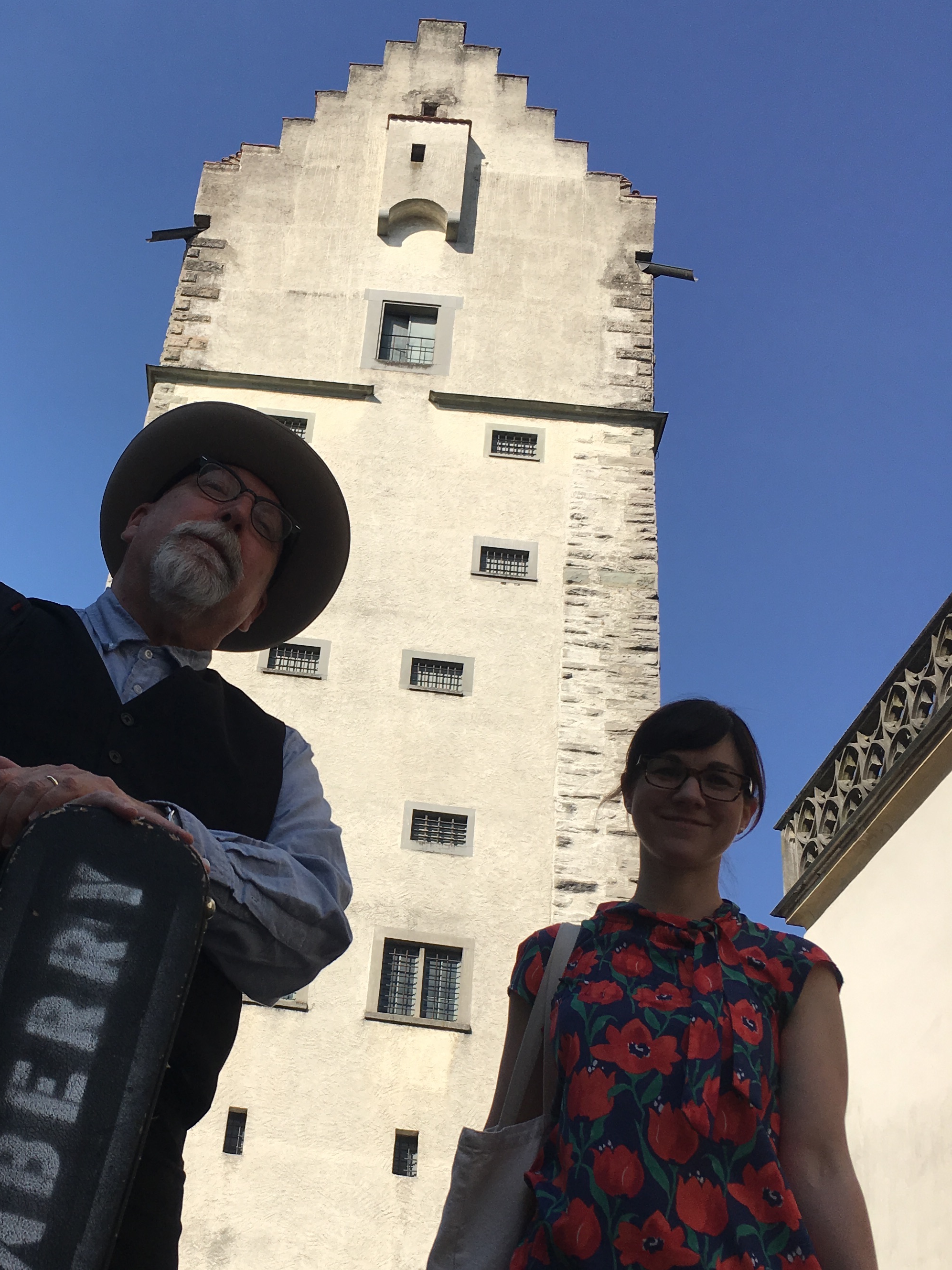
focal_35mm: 44
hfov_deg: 32.3
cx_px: 235
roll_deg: -9.5
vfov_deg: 42.7
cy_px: 763
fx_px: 1613
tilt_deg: +30.3
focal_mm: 4.15
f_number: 2.2
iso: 25
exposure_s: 1/1832
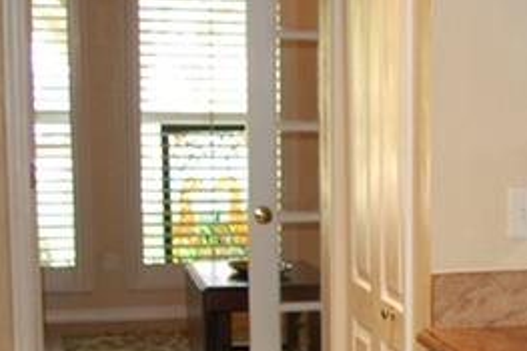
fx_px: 1536
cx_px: 765
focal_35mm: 105
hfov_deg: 17.7
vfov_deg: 12.9
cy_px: 313
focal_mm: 18
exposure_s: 1/60
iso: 400
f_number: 3.5
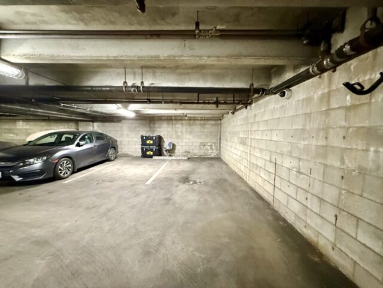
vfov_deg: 85.7
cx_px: 192
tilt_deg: -3.7
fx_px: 155
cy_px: 144
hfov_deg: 102.1
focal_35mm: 14
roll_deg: -1.2
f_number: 2.2
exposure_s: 1/40
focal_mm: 2.22
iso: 1250
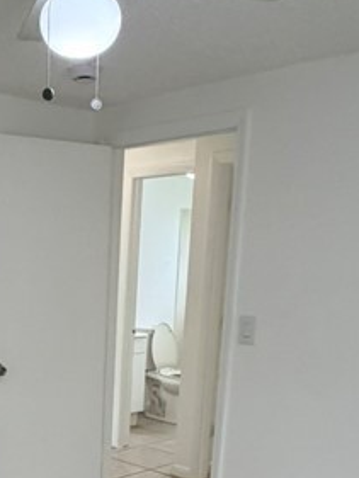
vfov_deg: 35.1
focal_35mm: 51
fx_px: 705
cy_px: 439
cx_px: 9
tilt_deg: -14.7
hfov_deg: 27.1
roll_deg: -2.0
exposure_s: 1/120
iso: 250
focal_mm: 2.22
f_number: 2.2
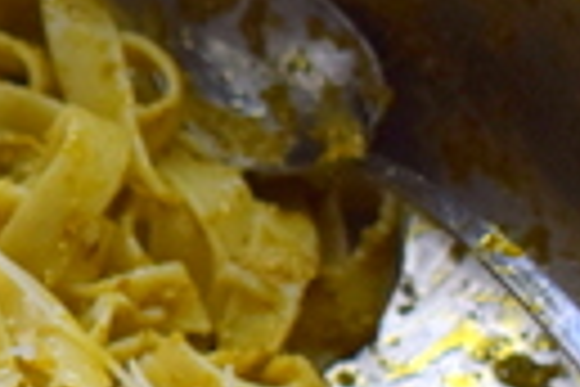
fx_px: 3754
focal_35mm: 233
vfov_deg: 5.9
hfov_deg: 8.7
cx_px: -243
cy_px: 482
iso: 720
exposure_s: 1/60
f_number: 5
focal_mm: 40
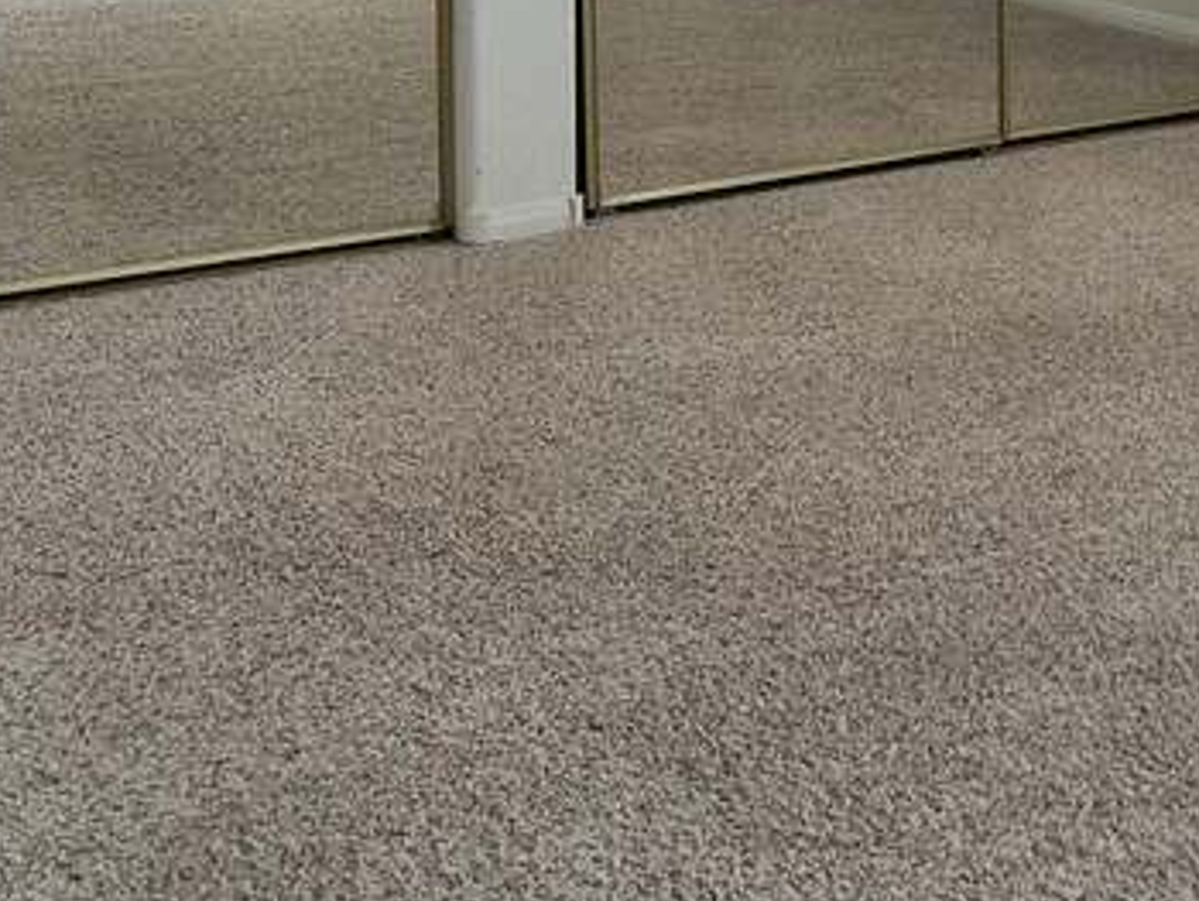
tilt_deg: -4.7
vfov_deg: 18.3
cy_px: -209
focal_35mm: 76
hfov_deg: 24.0
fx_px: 2634
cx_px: 1326
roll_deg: -0.2
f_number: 1.5
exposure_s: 1/120
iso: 50
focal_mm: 5.7
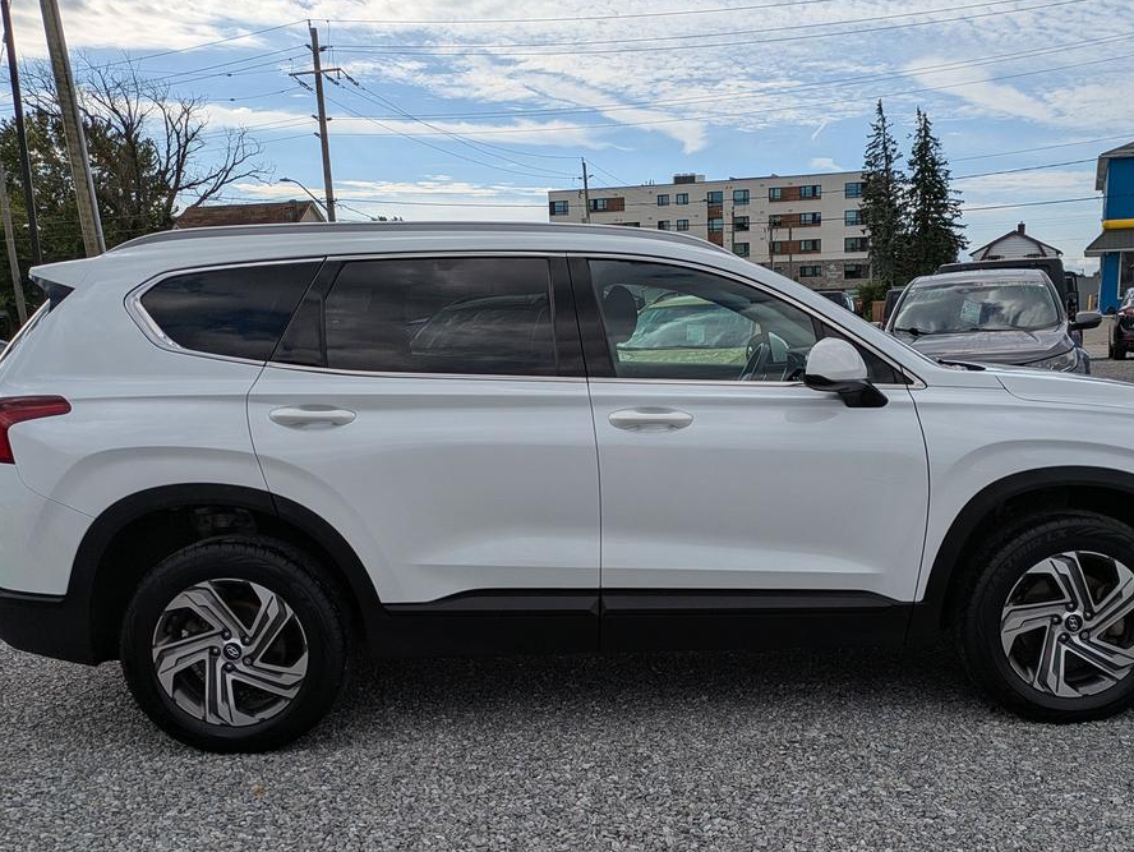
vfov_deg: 39.5
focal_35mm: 36
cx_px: 657
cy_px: 506
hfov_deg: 51.1
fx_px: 1180
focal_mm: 5.43
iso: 44
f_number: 1.89
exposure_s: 1/3953
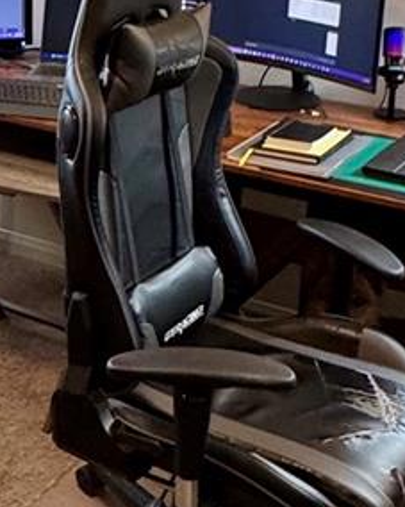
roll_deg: +1.2
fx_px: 1109
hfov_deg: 19.9
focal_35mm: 74
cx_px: -18
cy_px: 137
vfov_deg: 25.5
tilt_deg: -18.6
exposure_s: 1/60
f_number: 2.2
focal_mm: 2.22
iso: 250
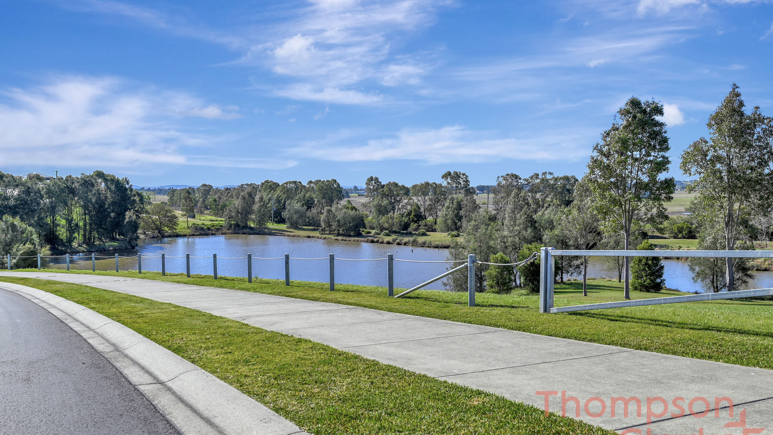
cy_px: 227
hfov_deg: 61.0
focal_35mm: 32
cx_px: 391
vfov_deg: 36.7
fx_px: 656
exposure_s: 1/800
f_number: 4.5
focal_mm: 30
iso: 100
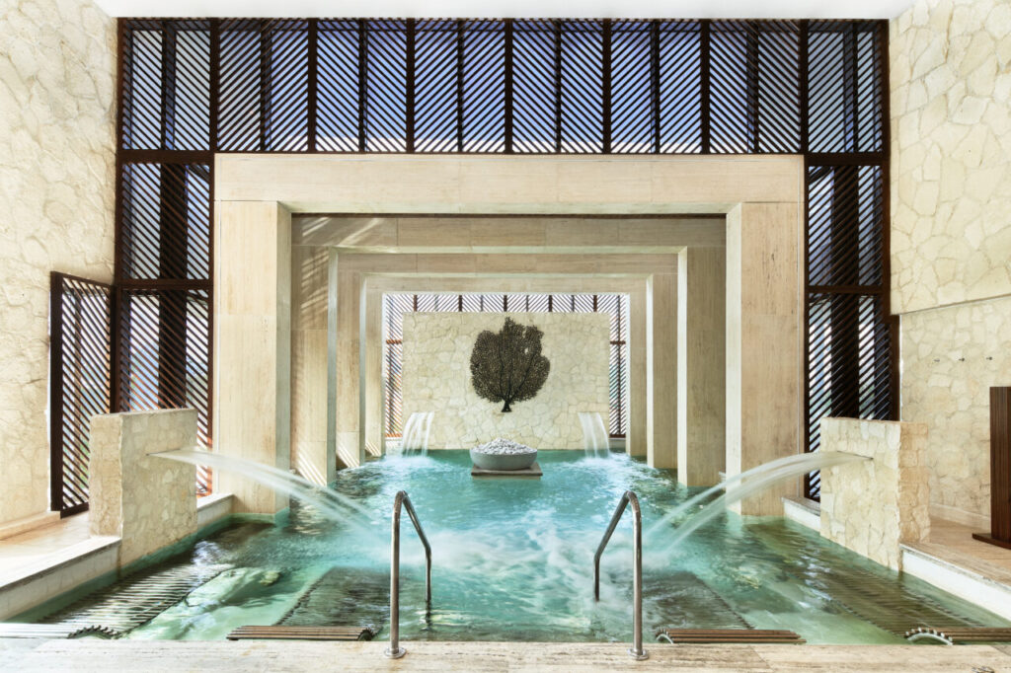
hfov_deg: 93.3
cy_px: 336
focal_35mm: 17
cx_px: 506
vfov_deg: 70.4
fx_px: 477
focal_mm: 17
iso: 320
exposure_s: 1/10
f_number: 11
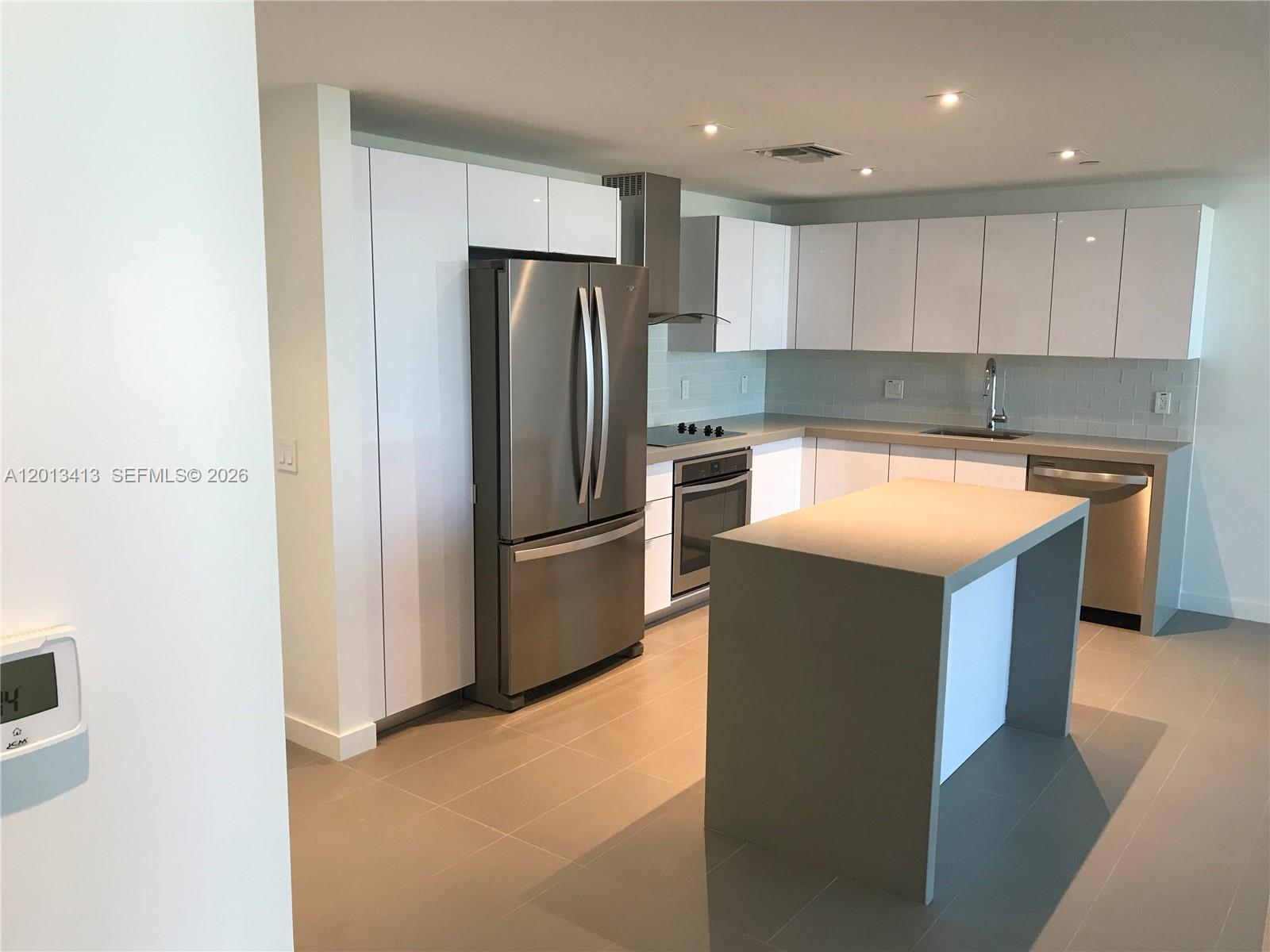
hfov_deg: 63.4
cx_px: 635
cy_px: 476
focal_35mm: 28
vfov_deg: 49.7
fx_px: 1027
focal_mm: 3.99
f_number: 1.8
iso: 40
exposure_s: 1/24
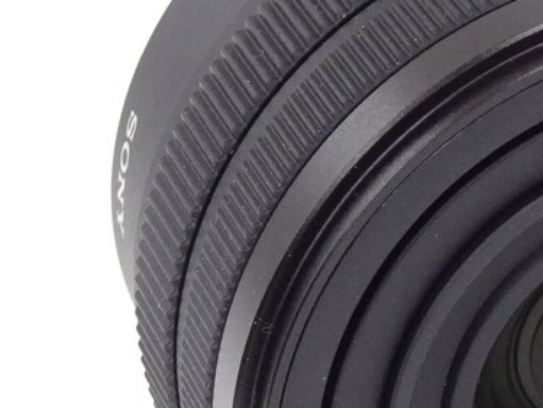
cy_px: 337
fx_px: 2811
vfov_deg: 8.3
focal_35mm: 179
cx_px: 581
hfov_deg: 10.9
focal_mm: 9.52
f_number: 4.5
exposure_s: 1/60
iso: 500
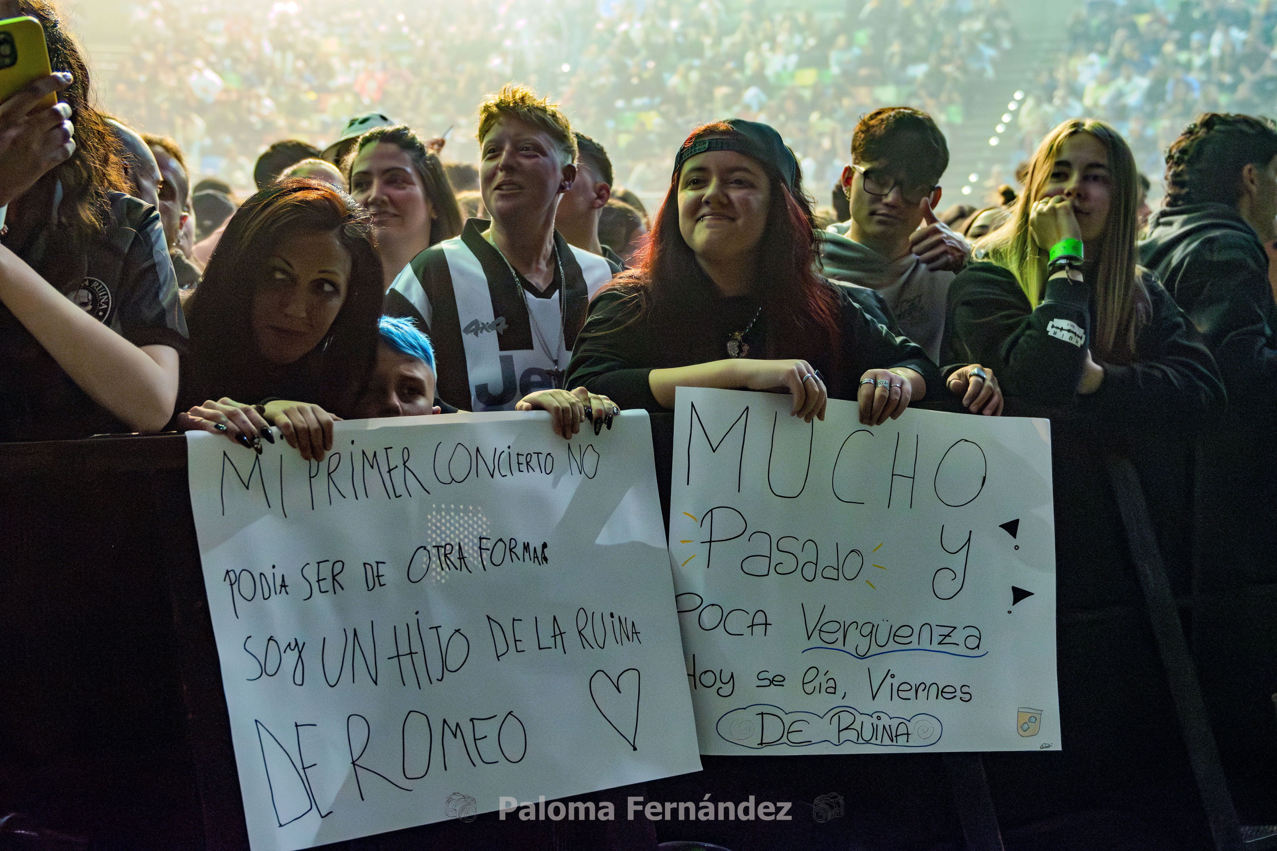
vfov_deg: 28.1
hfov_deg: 41.1
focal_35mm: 48
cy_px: 426
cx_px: 638
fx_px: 1703
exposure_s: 1/90
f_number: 2.8
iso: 12800
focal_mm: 32
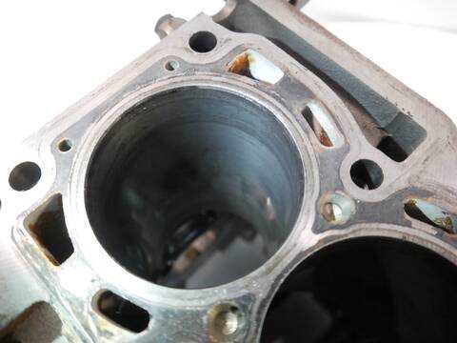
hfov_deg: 63.4
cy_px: 172
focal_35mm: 28
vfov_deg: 49.7
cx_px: 228
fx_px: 370
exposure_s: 1/125
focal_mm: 14
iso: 2500
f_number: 3.5
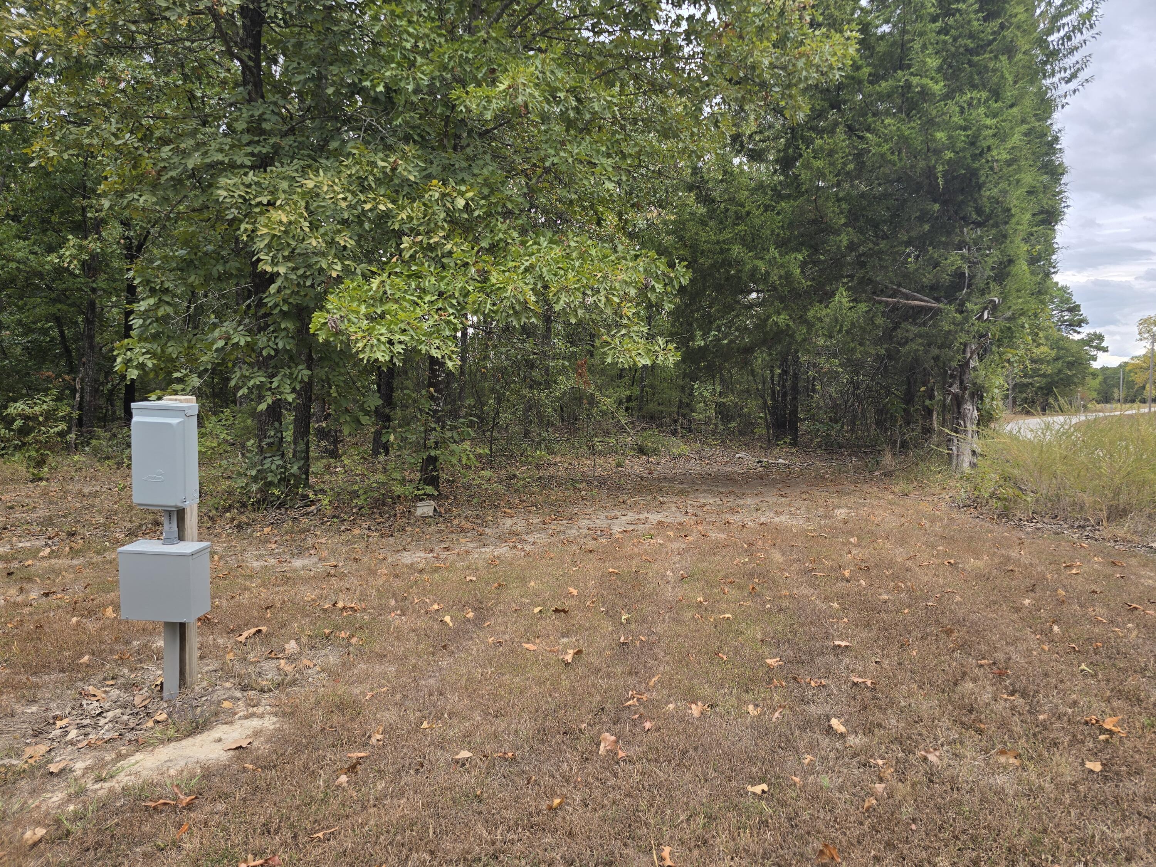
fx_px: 768
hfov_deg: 73.9
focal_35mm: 23
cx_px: 578
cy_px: 434
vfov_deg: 58.9
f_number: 1.7
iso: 12
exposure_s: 1/238
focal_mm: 6.3
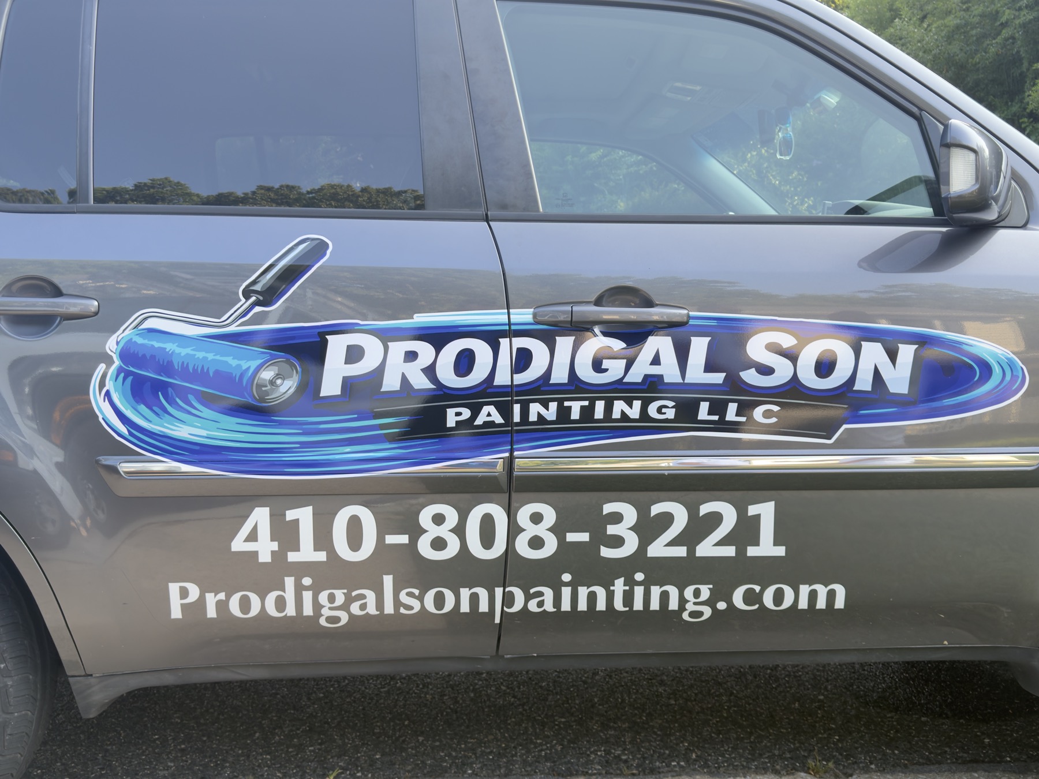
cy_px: 390
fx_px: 1051
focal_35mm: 35
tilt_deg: -5.6
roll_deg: +1.1
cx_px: 520
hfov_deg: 52.6
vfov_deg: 40.7
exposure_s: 1/214
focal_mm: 6.76
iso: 64
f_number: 1.78
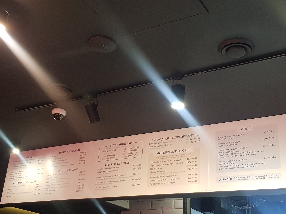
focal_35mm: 26
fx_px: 215
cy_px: 107
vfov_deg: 53.1
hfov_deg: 67.3
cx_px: 143
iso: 320
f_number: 1.7
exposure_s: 1/50
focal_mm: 4.2
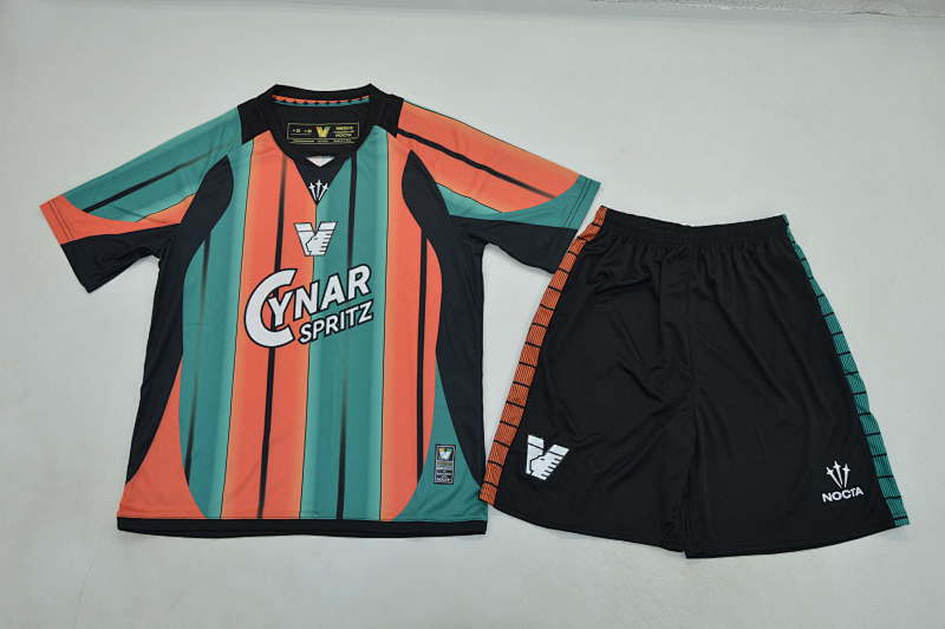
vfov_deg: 41.6
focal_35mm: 32
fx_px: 826
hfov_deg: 59.5
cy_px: 314
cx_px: 472
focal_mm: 21
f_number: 9
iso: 400
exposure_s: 1/200
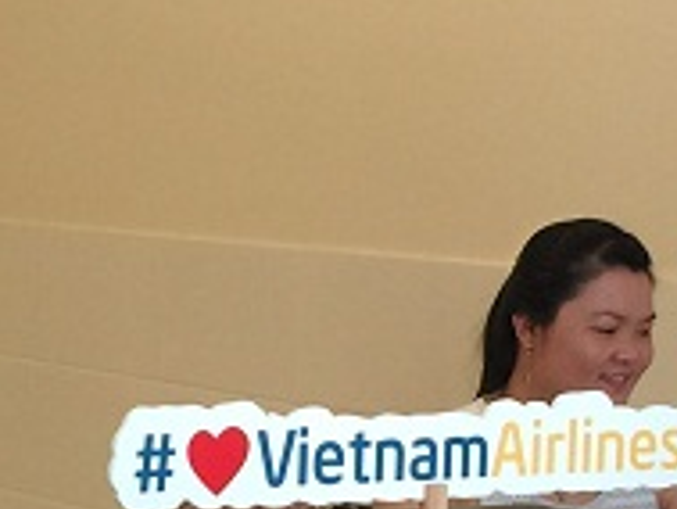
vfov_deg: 10.0
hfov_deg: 13.2
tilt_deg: -8.1
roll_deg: -3.1
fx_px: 2877
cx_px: -7
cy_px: 534
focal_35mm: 147
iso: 40
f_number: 2.2
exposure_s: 1/17
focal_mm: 4.15
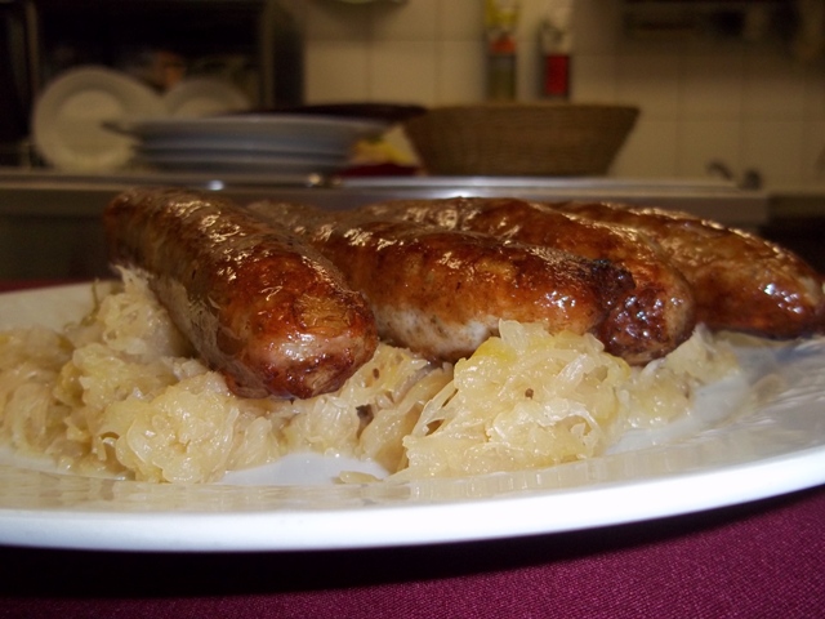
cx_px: 412
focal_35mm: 36
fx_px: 858
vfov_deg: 39.7
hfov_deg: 51.4
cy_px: 310
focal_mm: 6.5
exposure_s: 1/30
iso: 160
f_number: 3.1
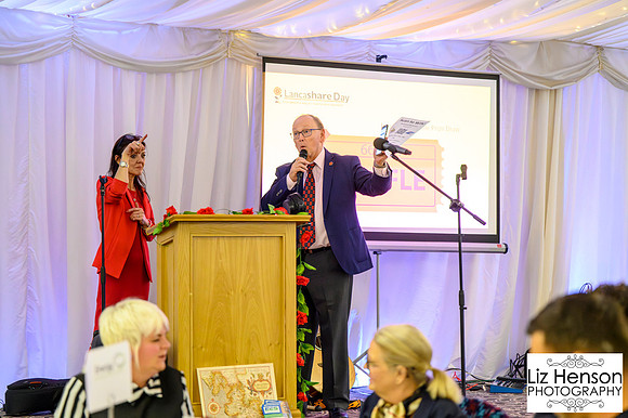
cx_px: 314
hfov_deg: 26.7
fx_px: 1324
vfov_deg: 17.9
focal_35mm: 76
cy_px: 209
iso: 12800
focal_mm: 75
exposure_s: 1/200
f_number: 2.8
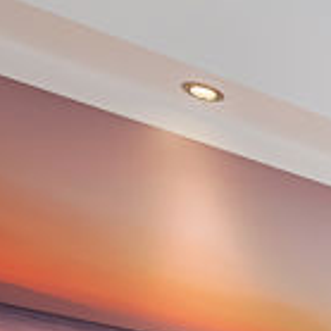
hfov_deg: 13.4
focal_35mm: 88
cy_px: 641
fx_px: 952
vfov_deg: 15.9
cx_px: 833
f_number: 11
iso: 100
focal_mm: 14
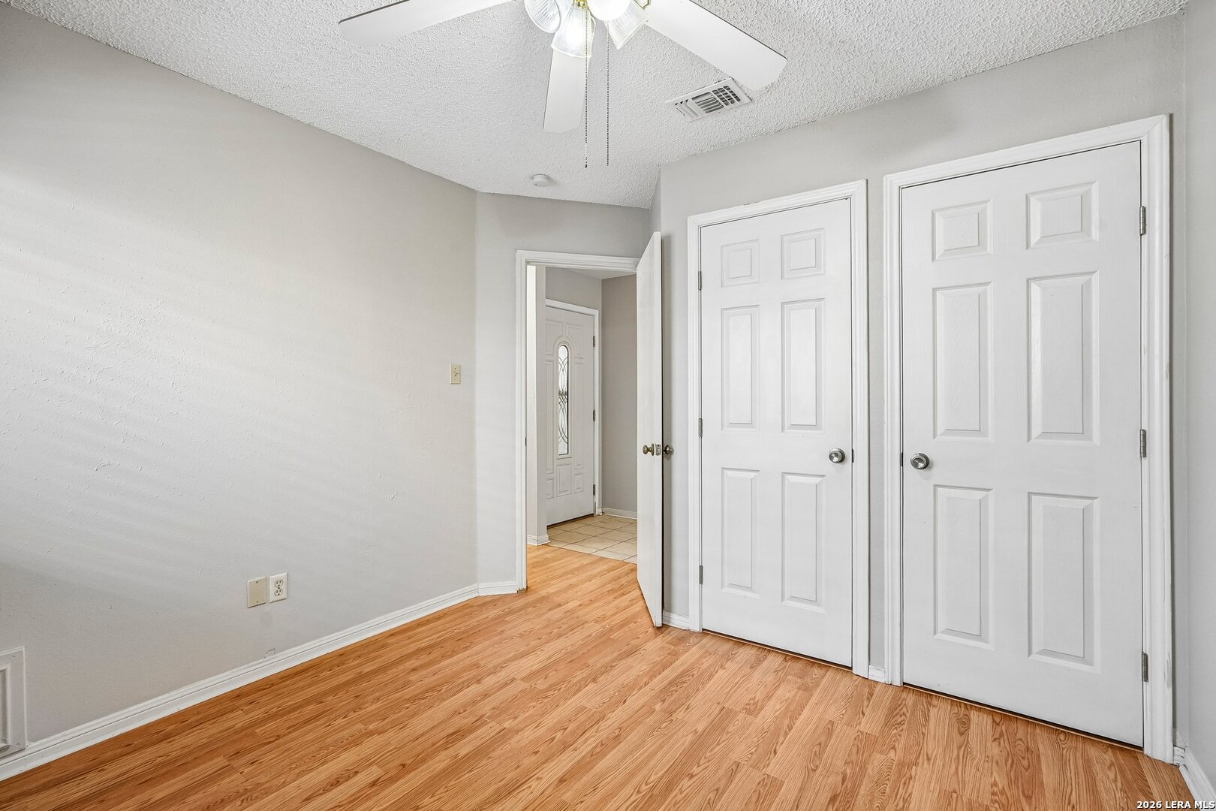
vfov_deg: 73.7
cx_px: 608
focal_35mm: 16
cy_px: 406
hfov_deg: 96.7
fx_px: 540
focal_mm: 16
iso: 400
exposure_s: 1/5
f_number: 8
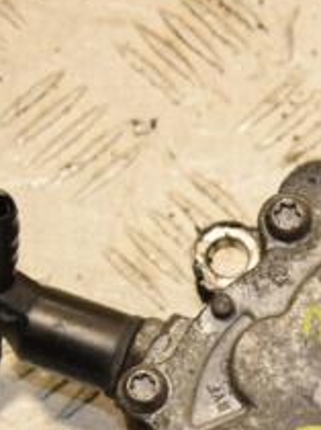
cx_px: 446
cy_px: 381
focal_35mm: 198
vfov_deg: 10.0
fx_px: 2453
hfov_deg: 7.4
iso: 800
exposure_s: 1/200
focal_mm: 48
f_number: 7.1
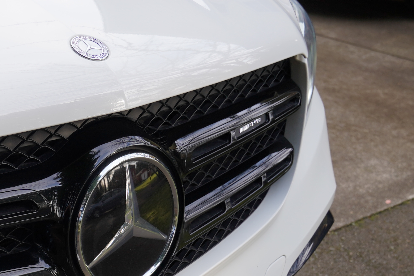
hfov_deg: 25.8
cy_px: 225
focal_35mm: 73
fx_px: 839
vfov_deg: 18.5
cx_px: -29
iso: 100
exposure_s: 1/100
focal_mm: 24
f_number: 5
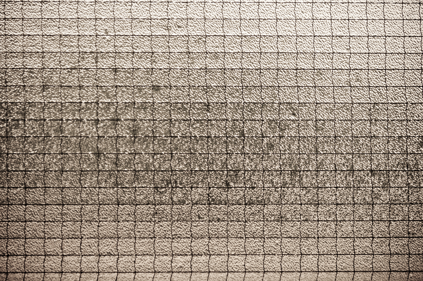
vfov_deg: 16.5
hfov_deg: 24.6
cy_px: 140
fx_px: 968
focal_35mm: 82
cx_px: 212
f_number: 3.2
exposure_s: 1/640
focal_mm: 55
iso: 320
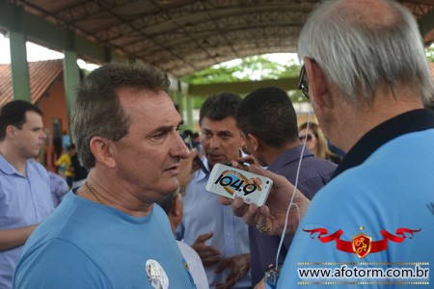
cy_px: 144
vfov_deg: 22.6
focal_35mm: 60
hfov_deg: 33.4
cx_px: 217
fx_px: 723
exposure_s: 1/125
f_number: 5.6
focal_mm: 40
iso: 180
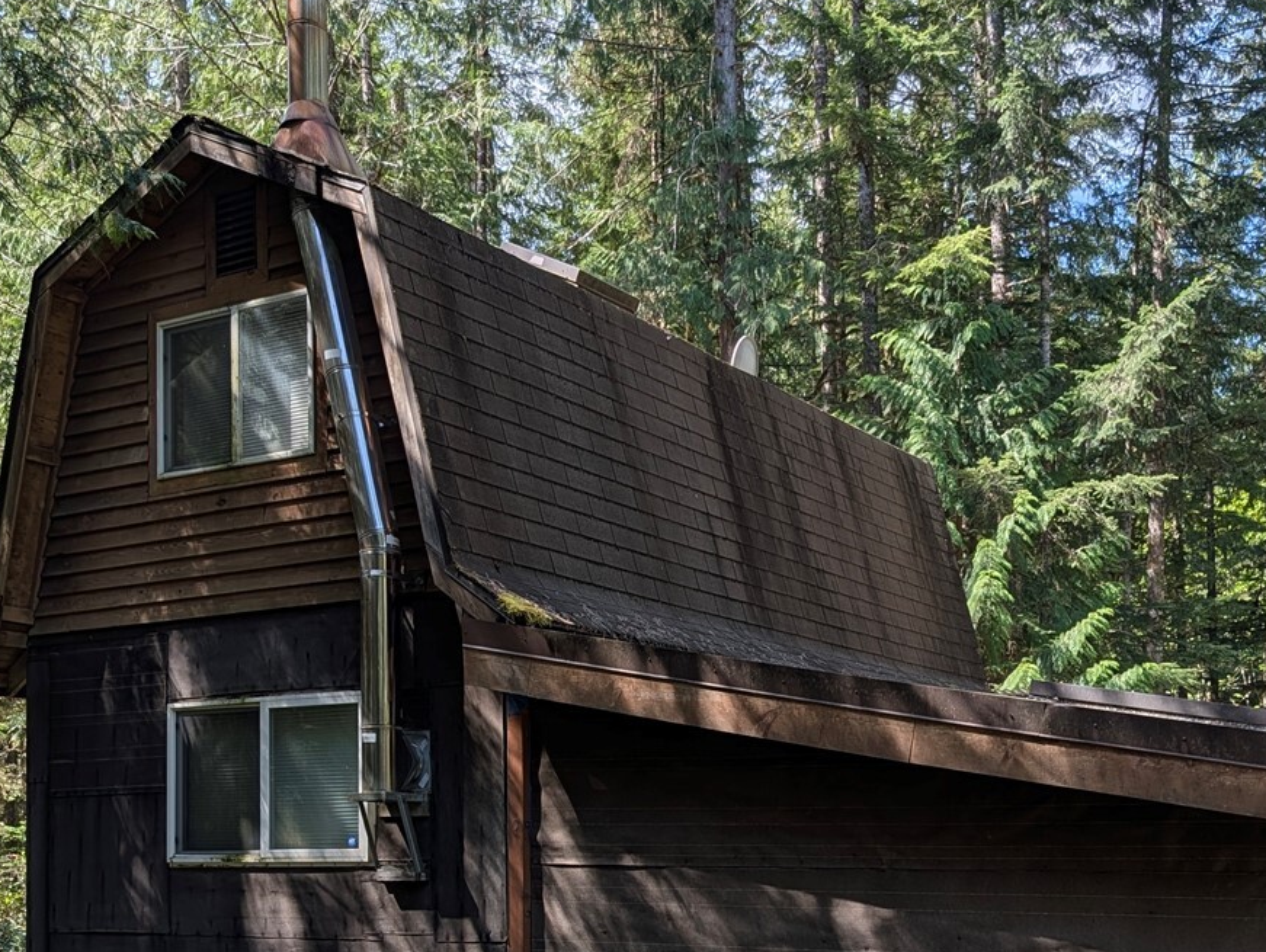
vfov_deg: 31.6
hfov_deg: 42.6
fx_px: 1611
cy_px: 831
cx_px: 791
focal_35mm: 44
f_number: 1.68
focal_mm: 6.9
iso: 20
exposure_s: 1/1488
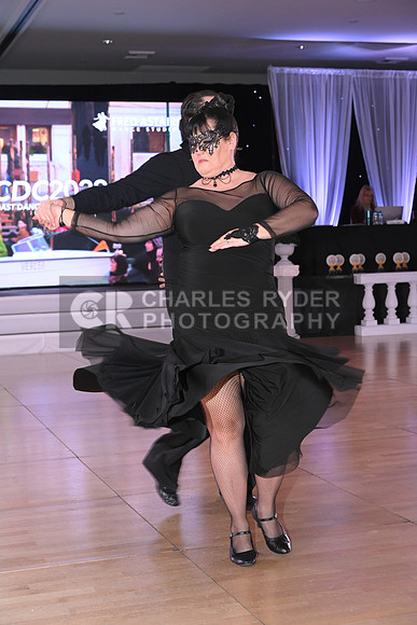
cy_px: 312
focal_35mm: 62
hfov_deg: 21.9
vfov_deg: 32.4
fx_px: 1077
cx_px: 208
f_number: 5.6
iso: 2000
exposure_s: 1/200
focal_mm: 62
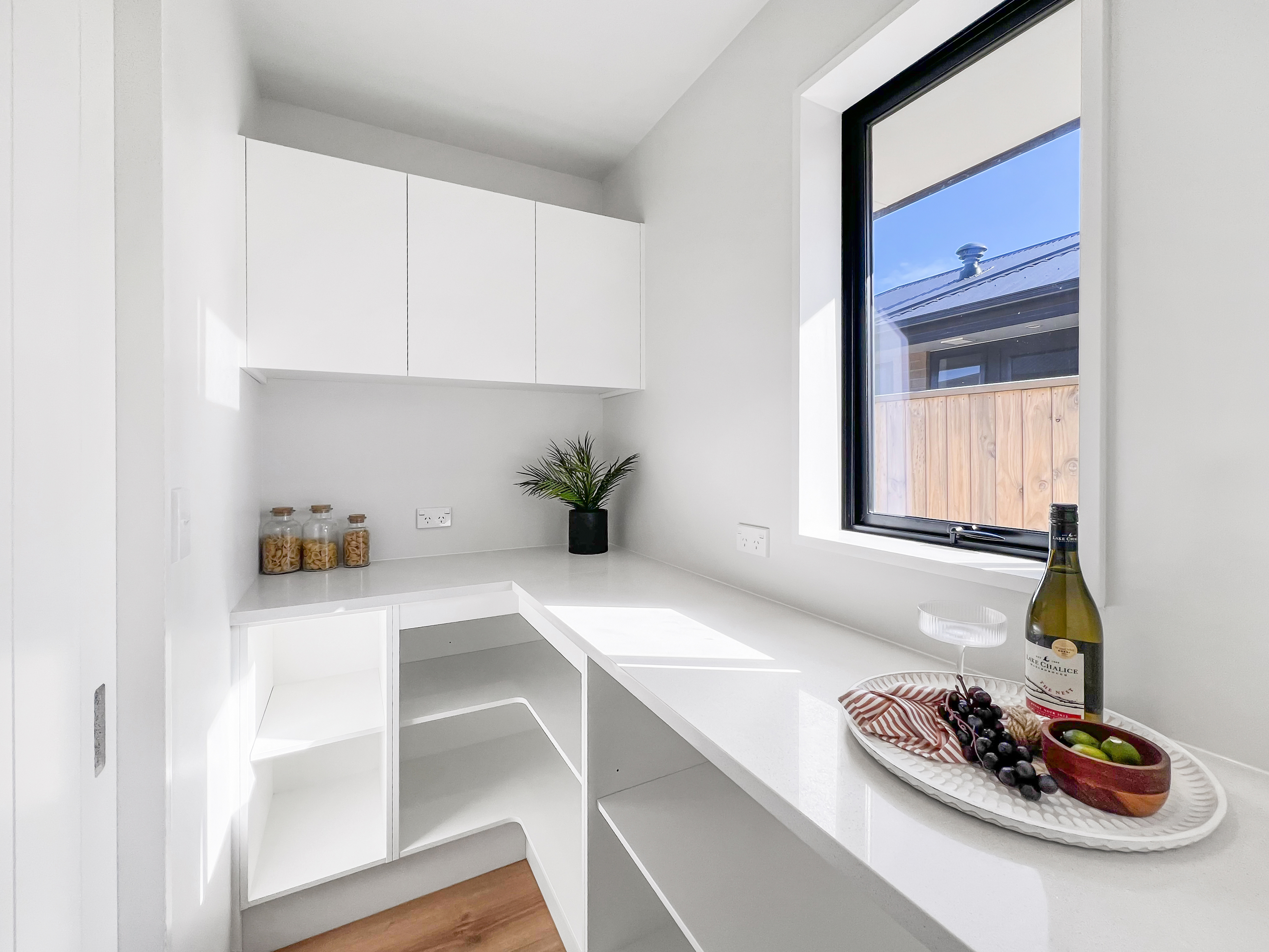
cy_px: 476
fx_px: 477
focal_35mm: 13
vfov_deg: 89.9
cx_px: 634
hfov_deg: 106.2
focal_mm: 1.57
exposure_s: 1/314
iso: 32
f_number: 1.8
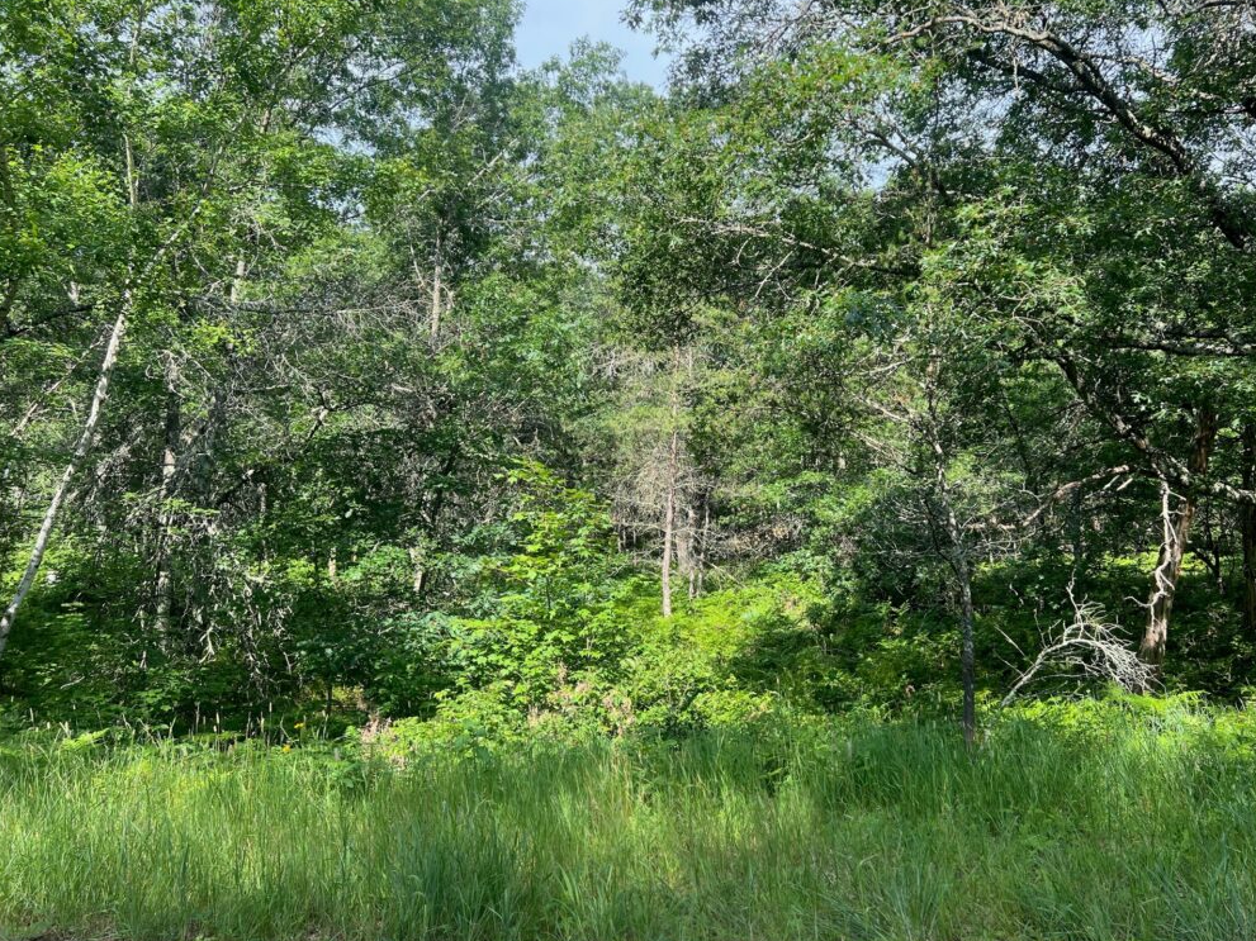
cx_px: 666
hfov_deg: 63.4
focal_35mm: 28
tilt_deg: +3.9
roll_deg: -0.2
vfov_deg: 49.7
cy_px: 447
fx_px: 1016
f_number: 1.5
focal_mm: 5.7
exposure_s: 1/894
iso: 50
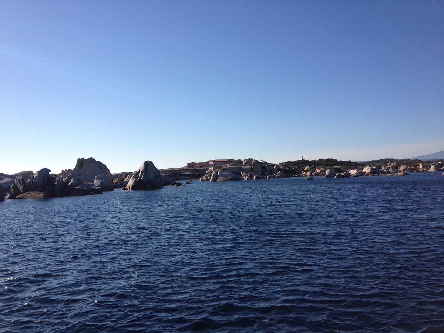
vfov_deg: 40.7
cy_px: 166
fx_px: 449
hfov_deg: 52.6
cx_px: 222
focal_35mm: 35
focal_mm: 4.28
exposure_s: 1/2404
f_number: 2.4
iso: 64
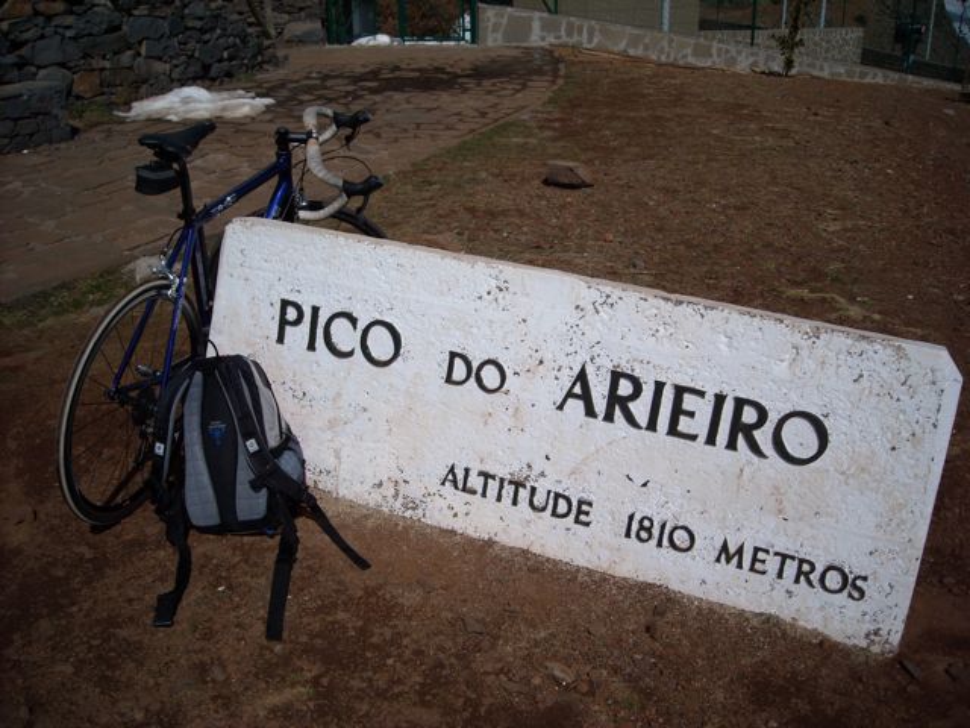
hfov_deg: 52.6
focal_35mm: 35
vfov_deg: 40.7
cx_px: 485
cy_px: 364
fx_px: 981
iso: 64
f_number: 5.6
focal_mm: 5.7
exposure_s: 1/1241
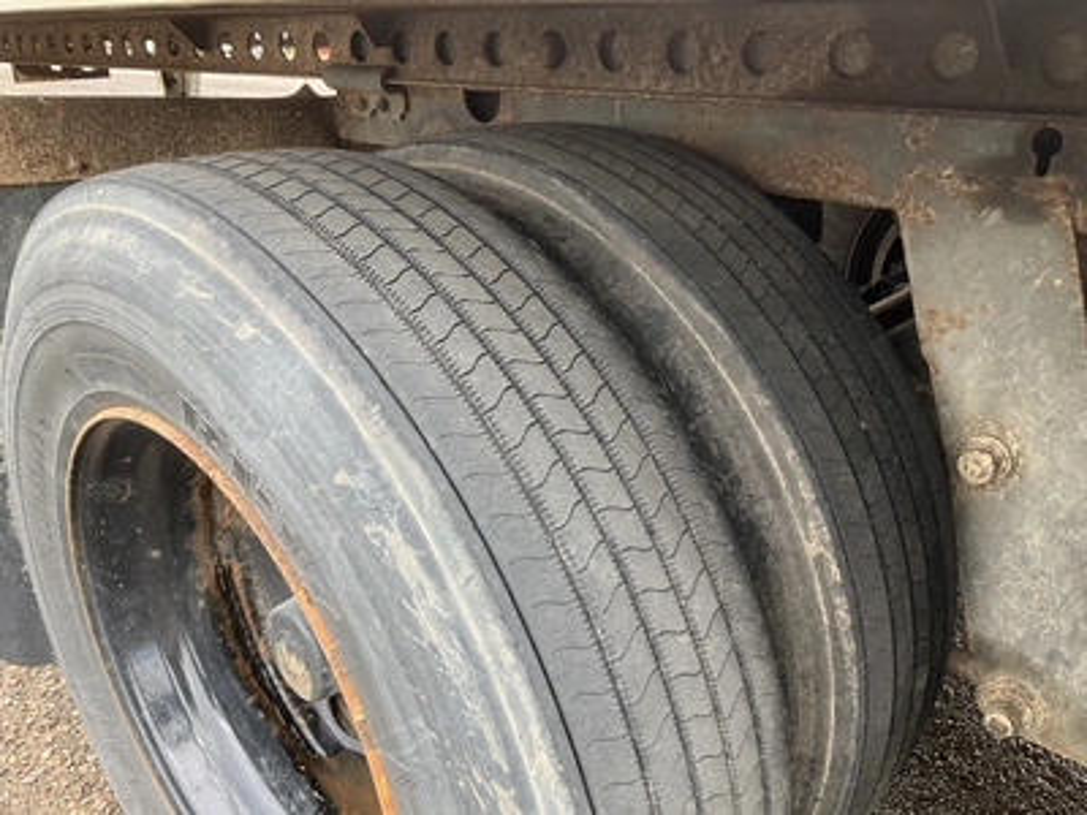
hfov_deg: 61.7
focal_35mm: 29
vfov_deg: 48.2
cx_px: 544
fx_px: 911
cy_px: 408
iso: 32
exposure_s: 1/127
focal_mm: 3
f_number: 1.8
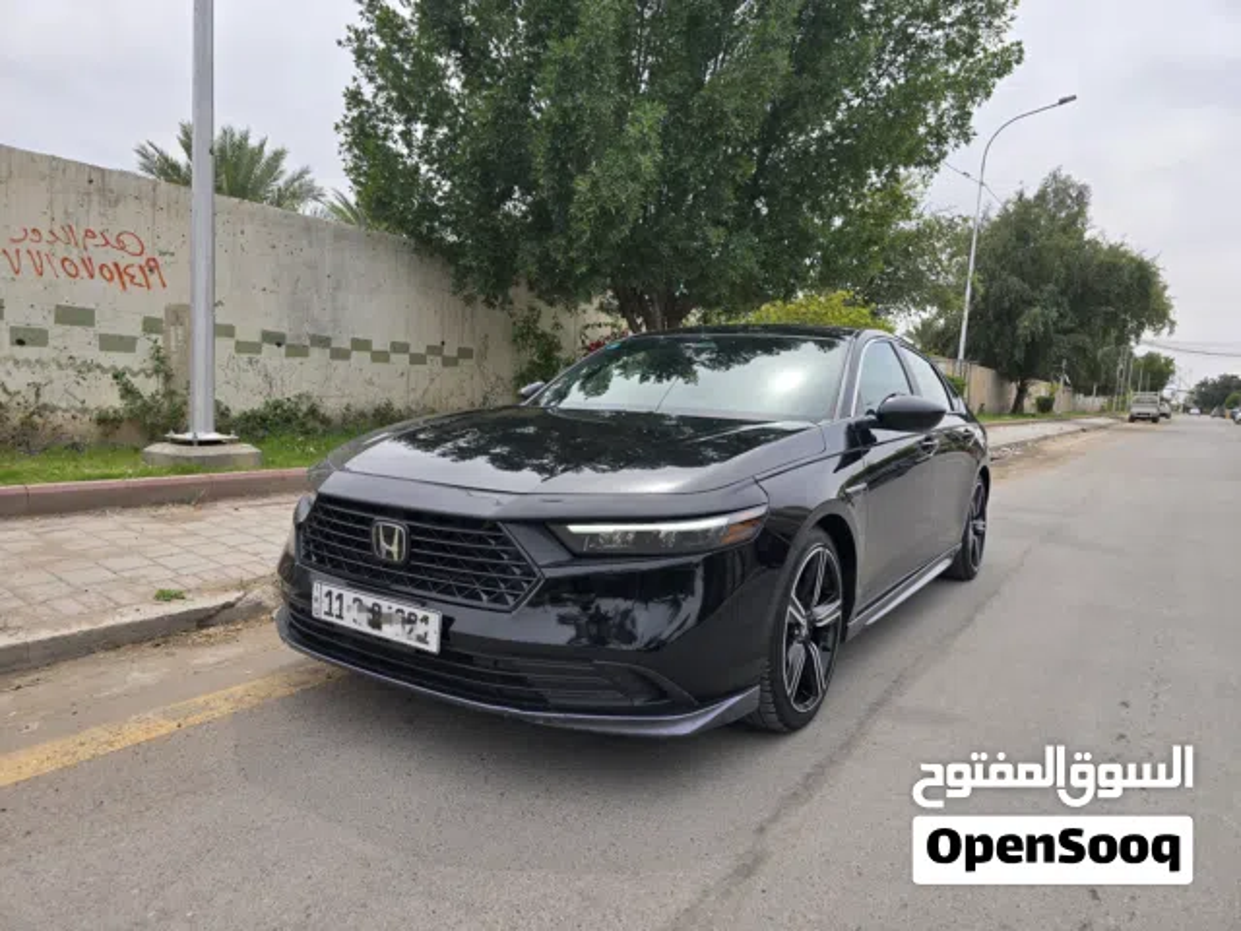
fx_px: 825
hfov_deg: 73.9
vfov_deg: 58.9
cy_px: 466
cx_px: 620
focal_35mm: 23
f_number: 1.7
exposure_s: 1/833
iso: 12
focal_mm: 6.3
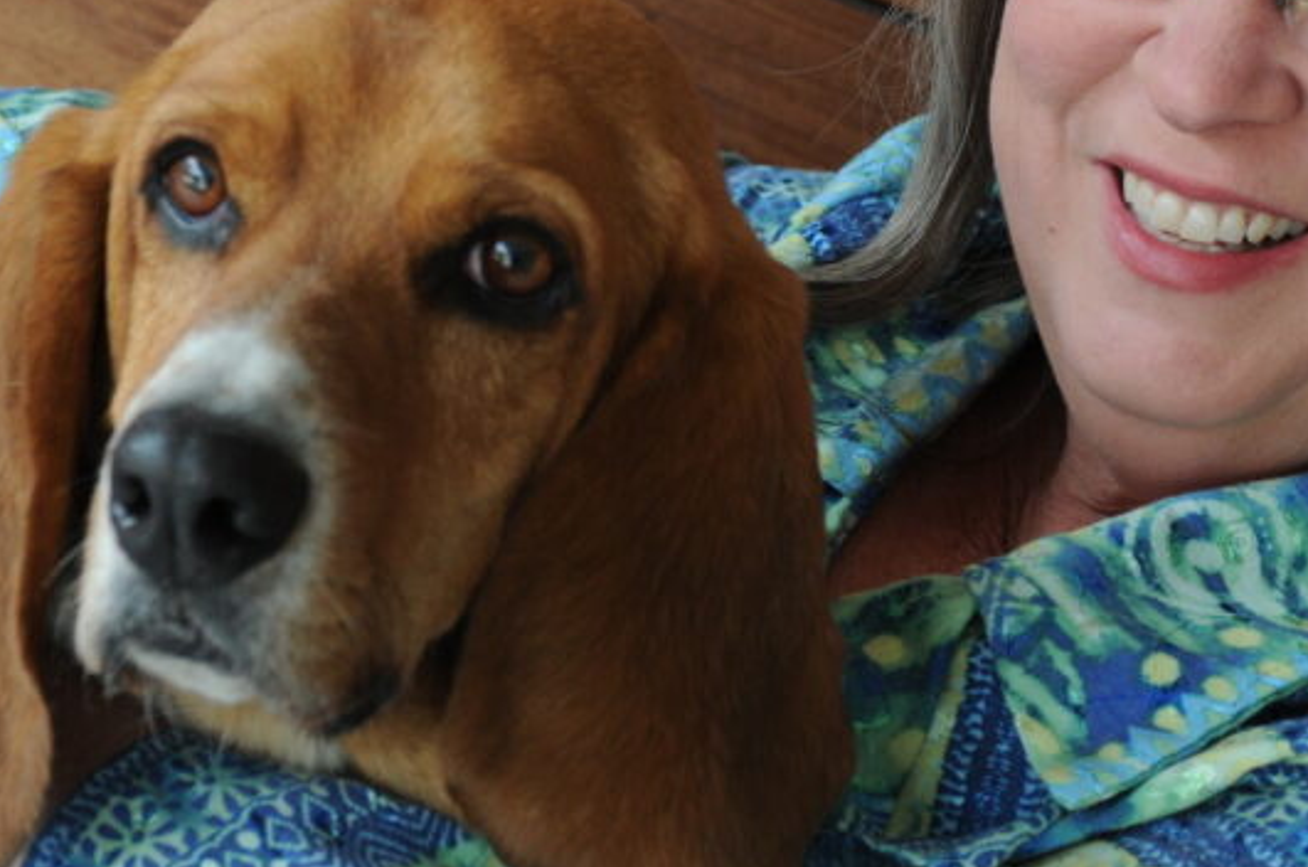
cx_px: 764
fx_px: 3989
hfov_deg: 18.6
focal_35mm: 110
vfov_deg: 12.4
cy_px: 251
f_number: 4.5
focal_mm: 38
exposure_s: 1/125
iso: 400
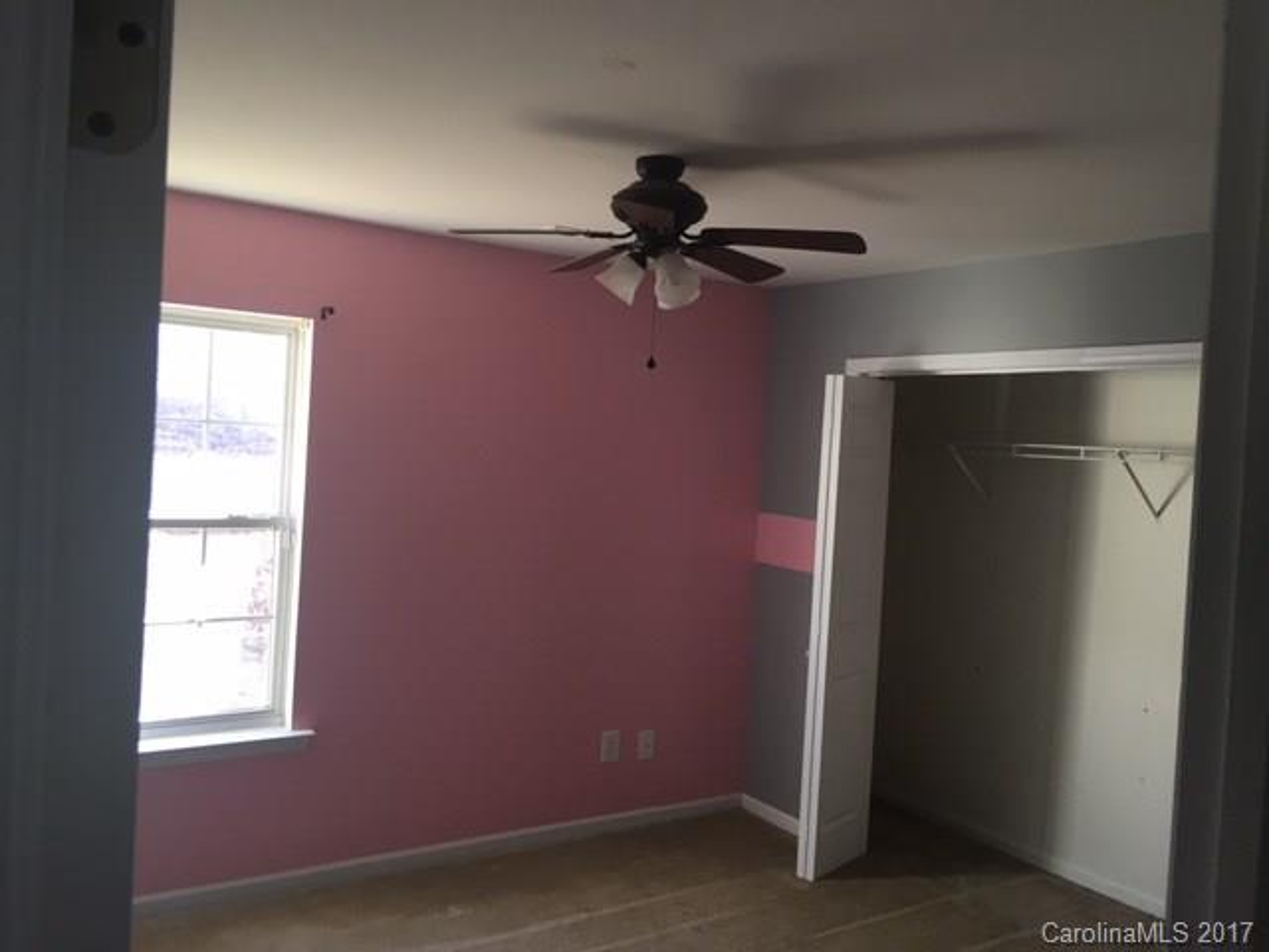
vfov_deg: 48.2
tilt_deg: -0.2
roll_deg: -4.1
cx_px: 634
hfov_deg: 61.7
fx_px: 1063
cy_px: 476
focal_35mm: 29
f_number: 2.2
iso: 64
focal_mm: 4.15
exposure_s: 1/30
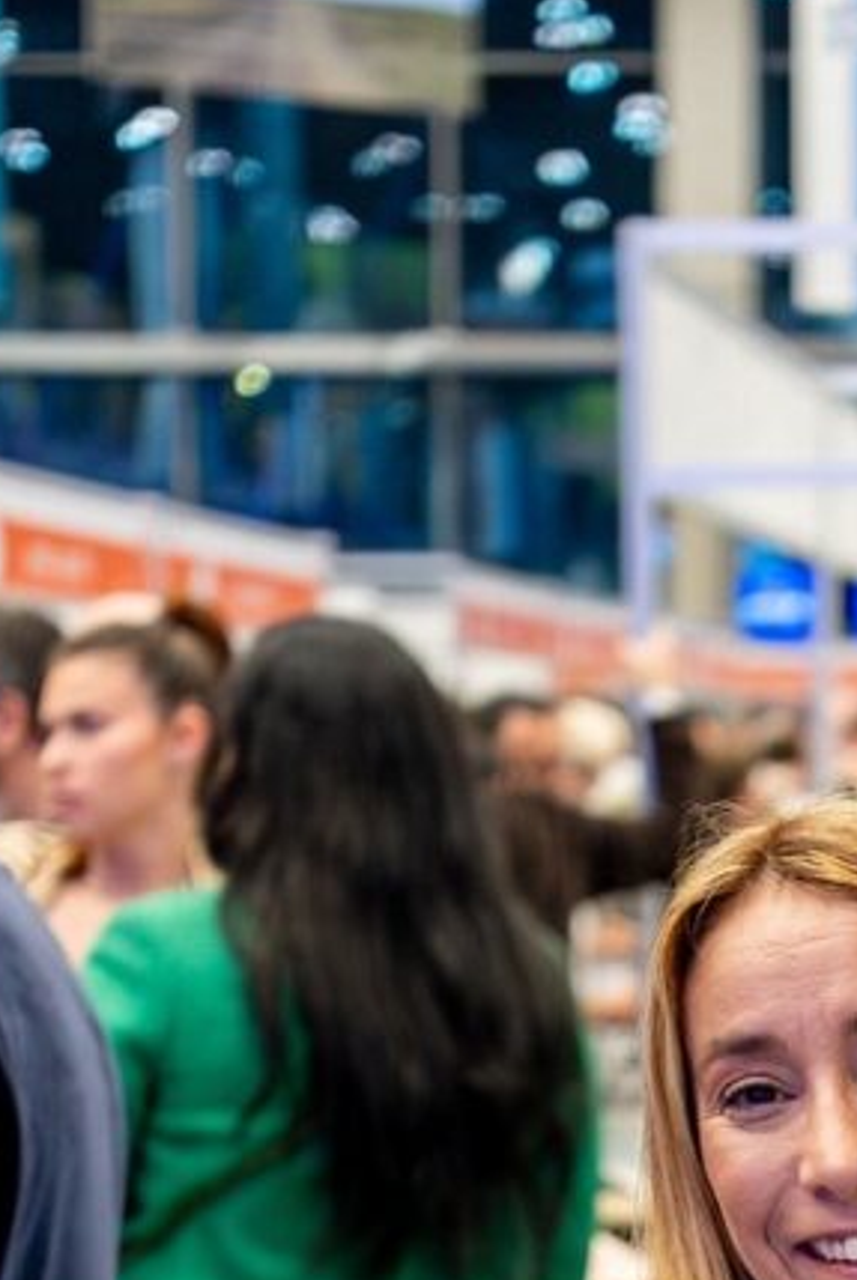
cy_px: 1508
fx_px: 4773
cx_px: 1054
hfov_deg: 10.1
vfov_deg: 14.8
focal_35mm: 134
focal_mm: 50
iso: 1600
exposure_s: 1/125
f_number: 2.8
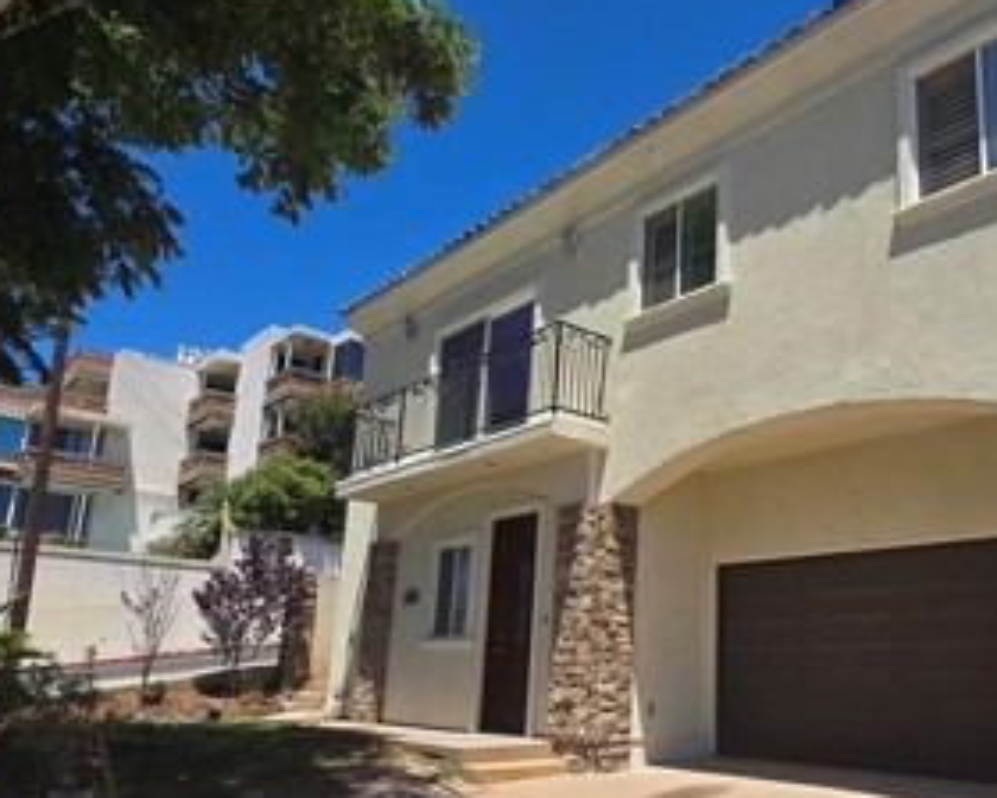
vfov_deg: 49.5
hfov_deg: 58.6
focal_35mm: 29
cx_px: 691
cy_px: 495
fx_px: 856
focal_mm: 1.7
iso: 25
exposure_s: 1/1361
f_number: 2.2
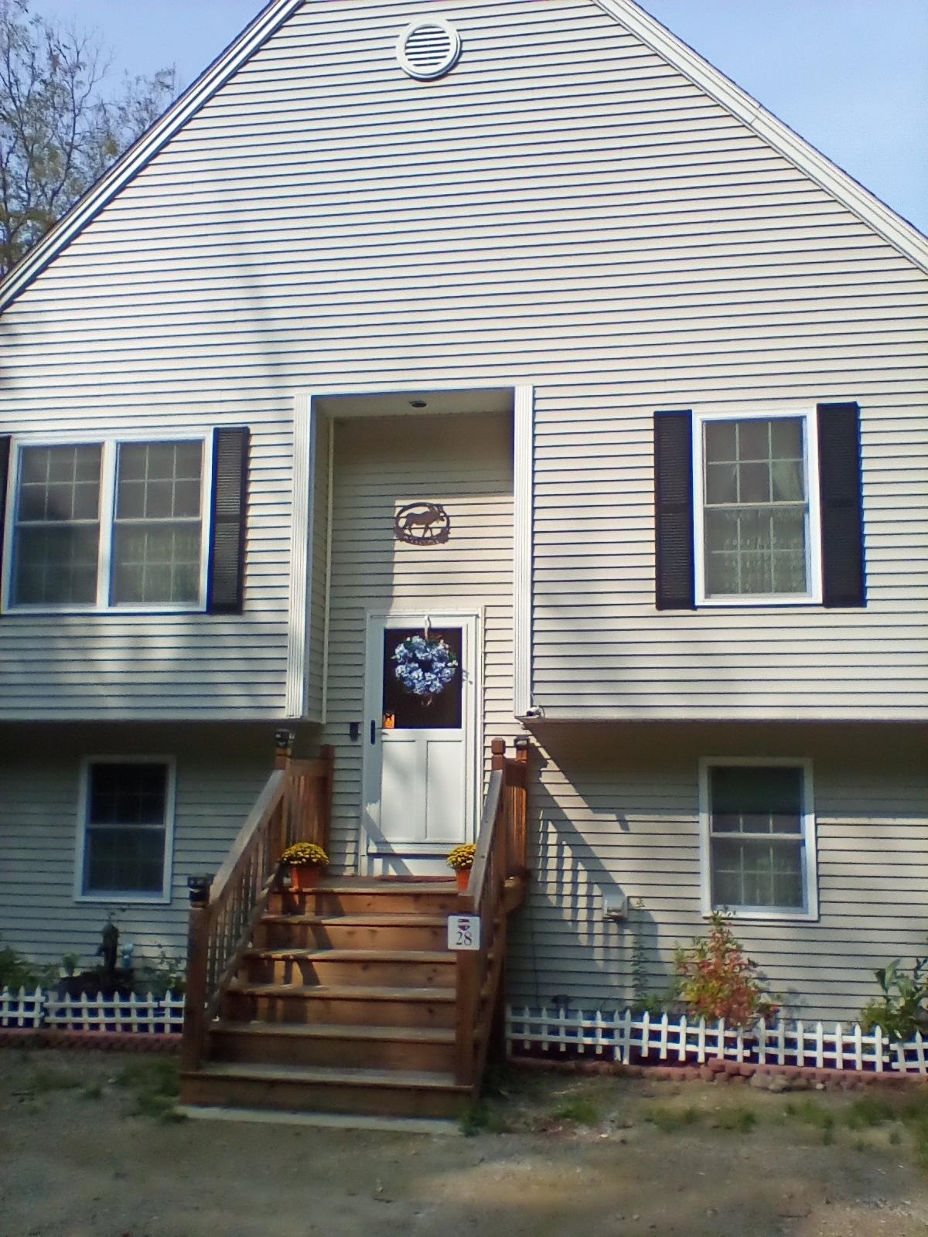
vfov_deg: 58.4
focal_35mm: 31
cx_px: 464
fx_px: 1108
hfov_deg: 45.4
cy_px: 618
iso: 102
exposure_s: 1/914
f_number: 2.4
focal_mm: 2.38
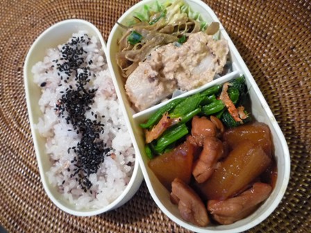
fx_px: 270
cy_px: 116
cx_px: 156
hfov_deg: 60.0
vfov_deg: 46.8
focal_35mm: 30
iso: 400
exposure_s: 1/15
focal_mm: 5.2
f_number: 3.3
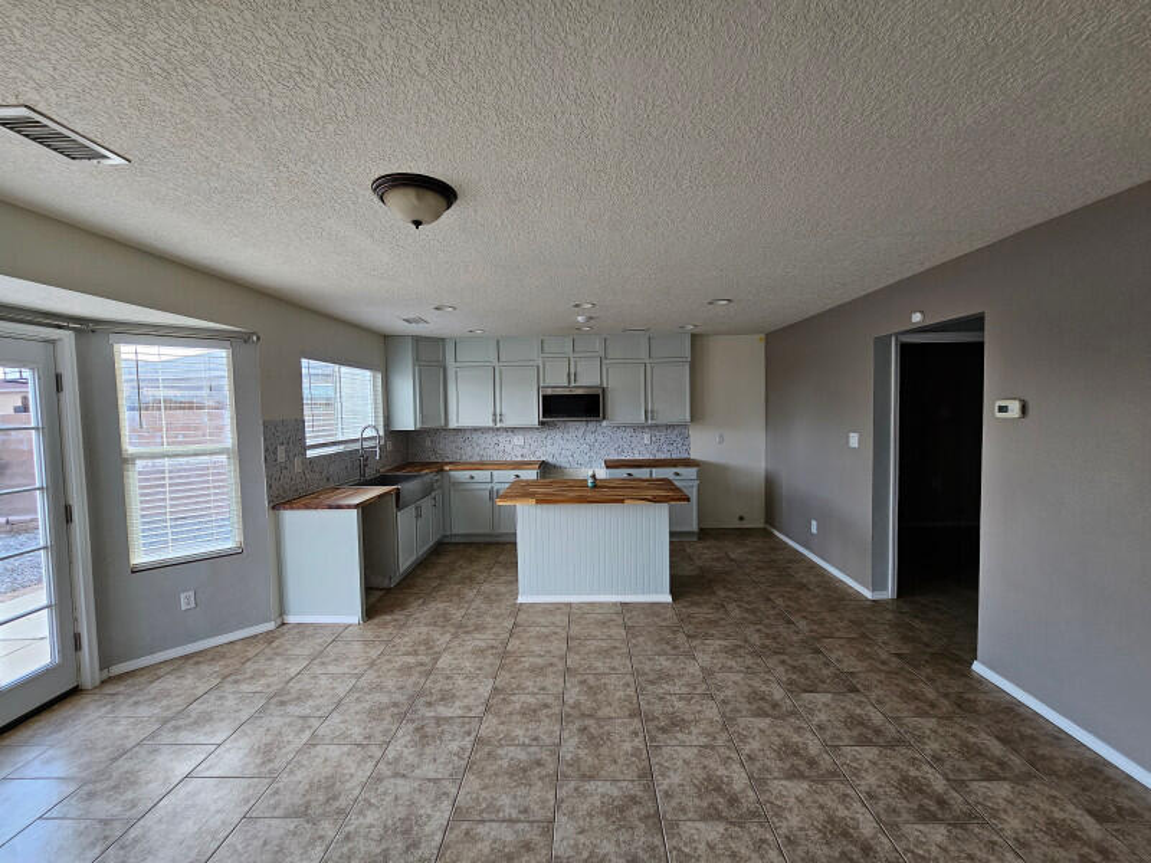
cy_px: 432
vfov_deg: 89.9
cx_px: 576
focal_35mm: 13
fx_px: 432
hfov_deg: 106.2
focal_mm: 2.2
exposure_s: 1/60
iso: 80
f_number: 2.2
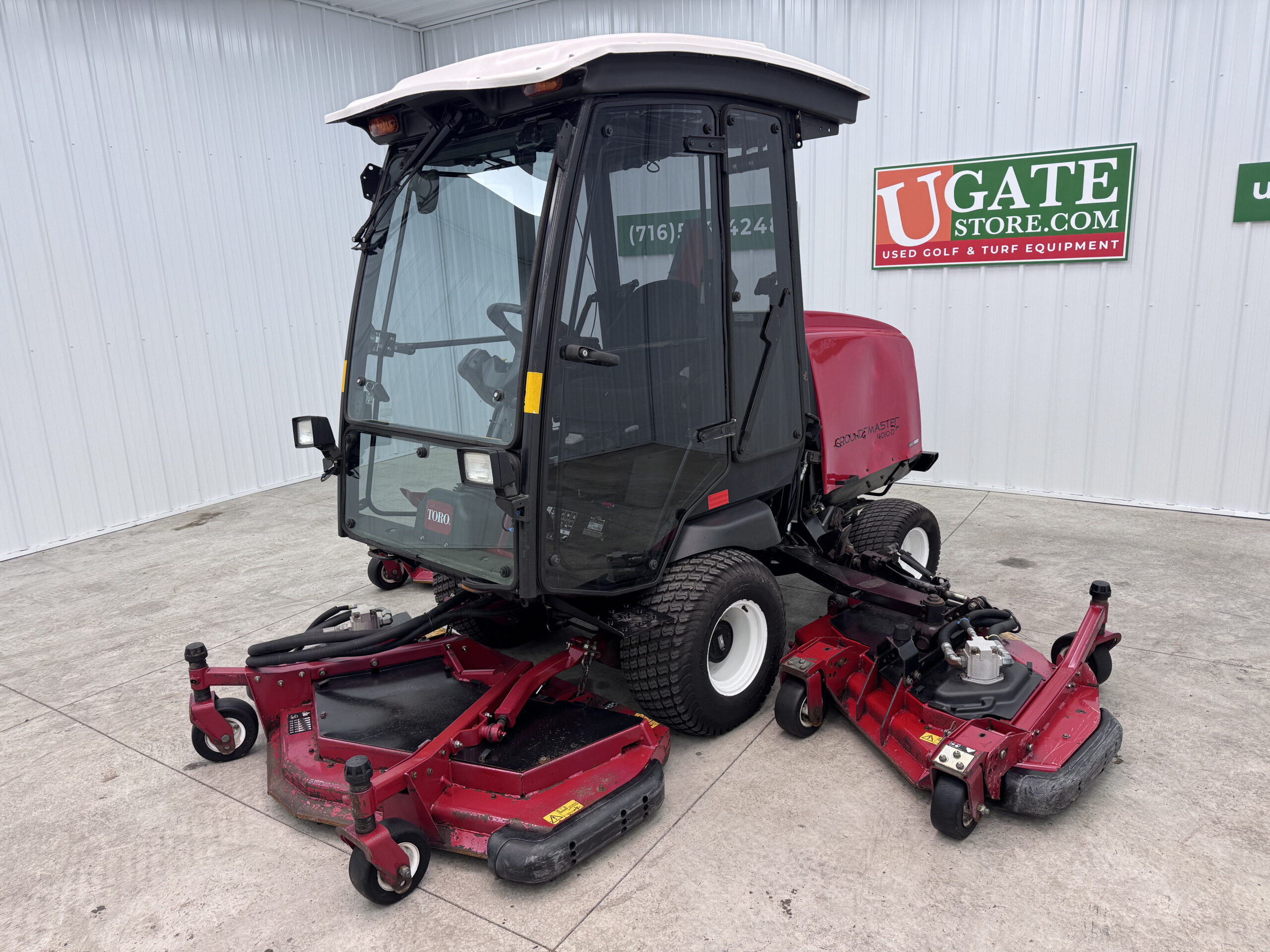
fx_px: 881
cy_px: 476
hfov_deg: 71.6
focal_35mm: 24
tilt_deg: -14.7
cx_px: 635
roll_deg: +2.0
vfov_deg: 56.8
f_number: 1.78
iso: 80
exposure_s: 1/120
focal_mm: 6.76
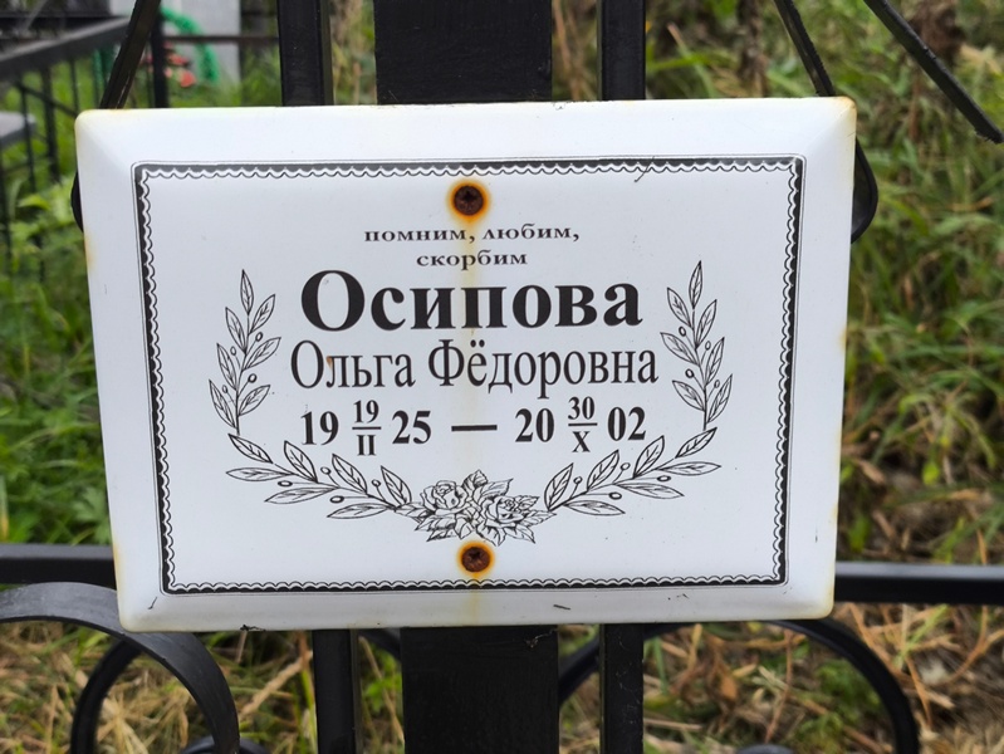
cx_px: 502
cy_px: 377
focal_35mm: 50
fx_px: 1451
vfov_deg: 29.1
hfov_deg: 38.2
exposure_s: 1/120
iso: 50
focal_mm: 4.71
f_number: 1.7
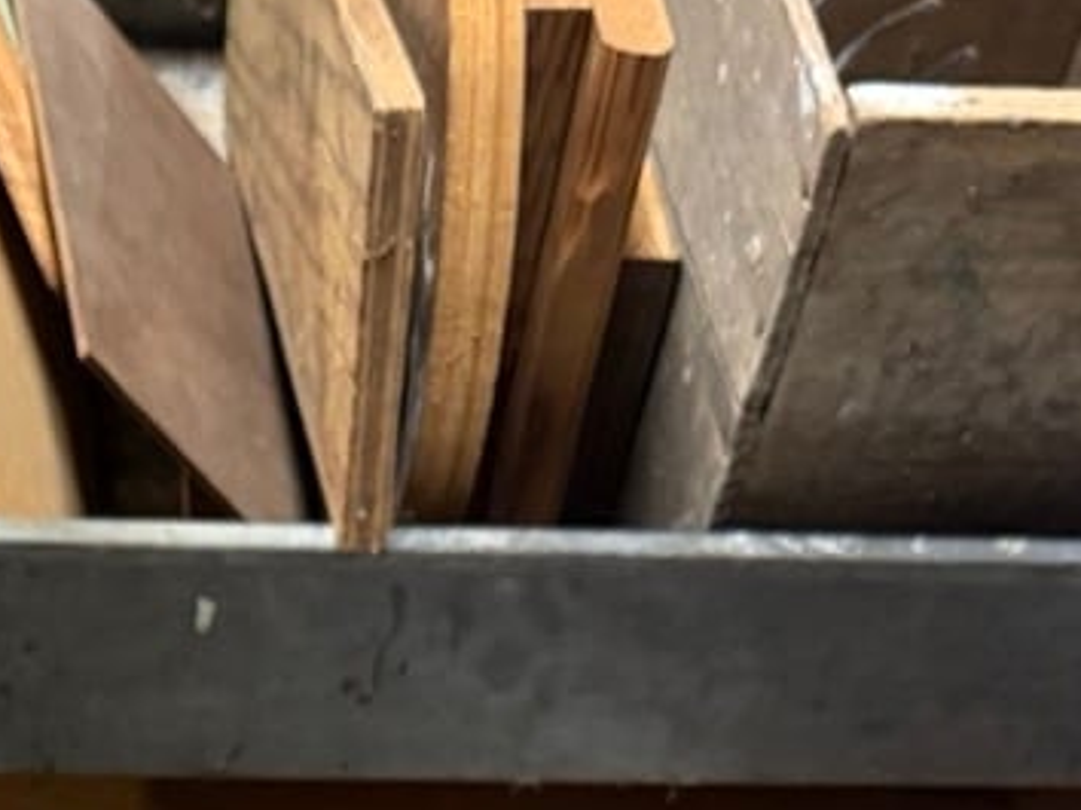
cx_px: 43
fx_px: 2965
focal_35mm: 95
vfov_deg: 14.2
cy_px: 1327
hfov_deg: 20.1
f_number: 1.78
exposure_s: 1/60
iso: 500
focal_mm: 6.76
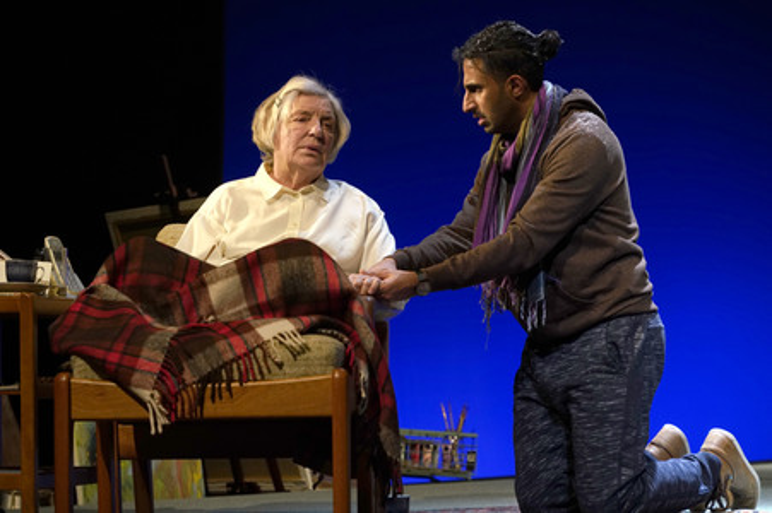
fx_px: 3107
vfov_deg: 9.4
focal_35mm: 145
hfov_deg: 14.2
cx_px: 386
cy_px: 256
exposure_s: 1/125
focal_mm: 145
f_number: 5.6
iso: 1600
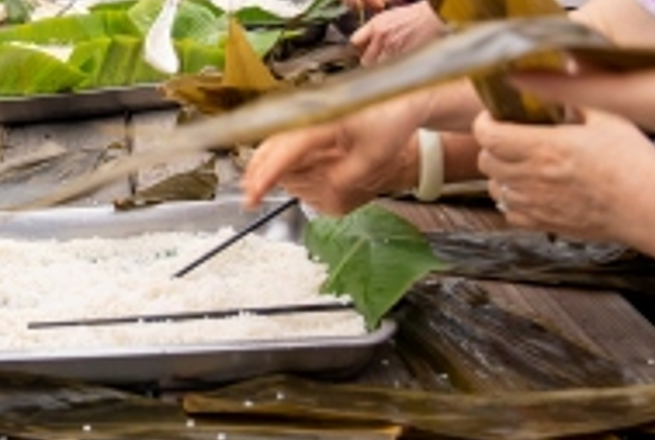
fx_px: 1386
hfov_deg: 25.4
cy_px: -147
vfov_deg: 16.9
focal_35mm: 76
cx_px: 10
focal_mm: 24
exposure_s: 1/200
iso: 100
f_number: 3.5
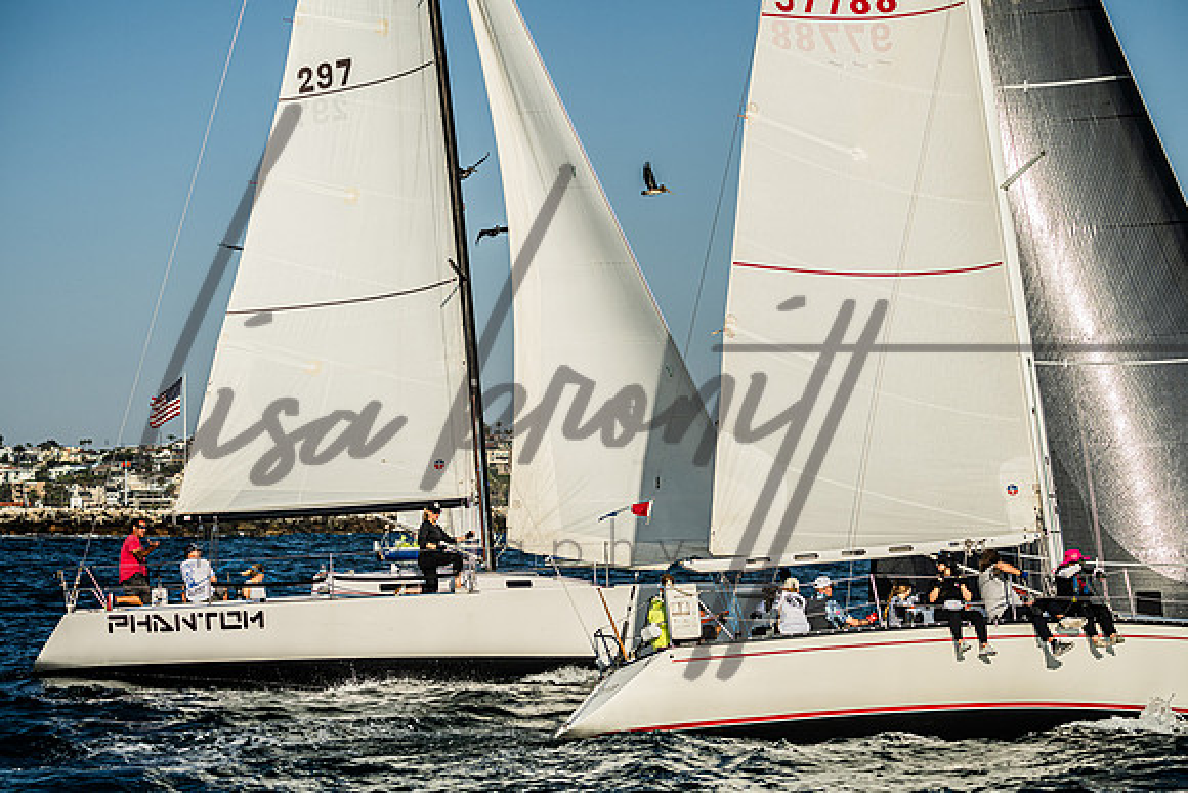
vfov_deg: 12.4
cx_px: 593
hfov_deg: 18.5
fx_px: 3642
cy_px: 419
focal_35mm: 110
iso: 400
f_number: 5.6
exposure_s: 1/5000
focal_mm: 100
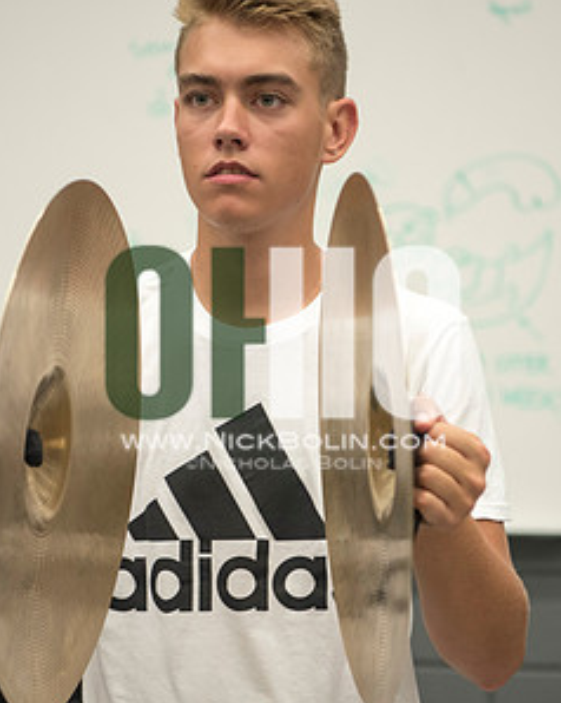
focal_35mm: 128
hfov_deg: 12.0
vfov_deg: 15.0
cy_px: 357
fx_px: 2659
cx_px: 283
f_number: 2.8
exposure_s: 1/160
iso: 1250
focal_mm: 70
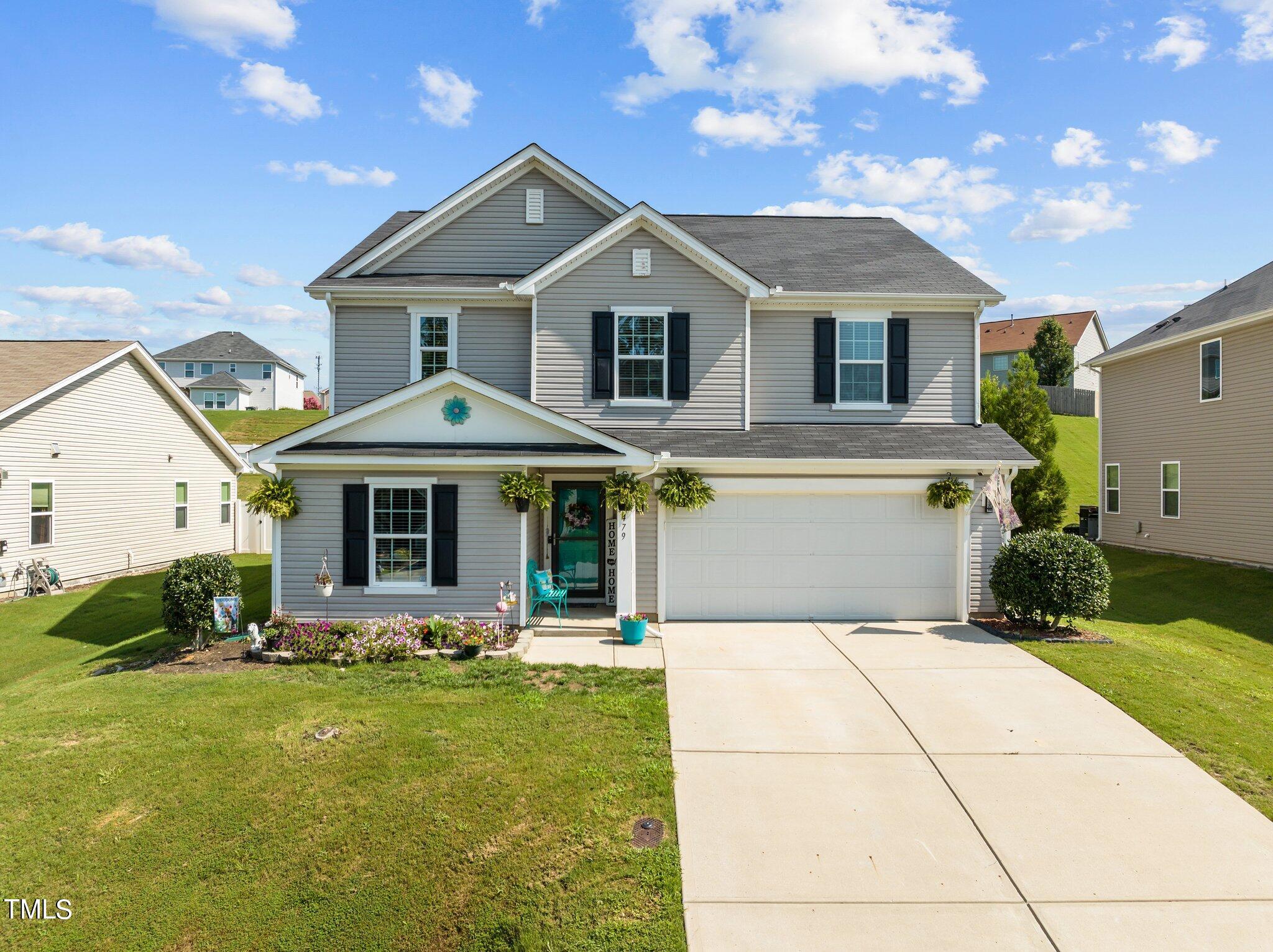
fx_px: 882
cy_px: 476
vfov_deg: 56.8
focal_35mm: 24
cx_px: 636
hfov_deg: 71.6
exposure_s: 1/2000
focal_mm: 12.29
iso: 100
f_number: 2.8
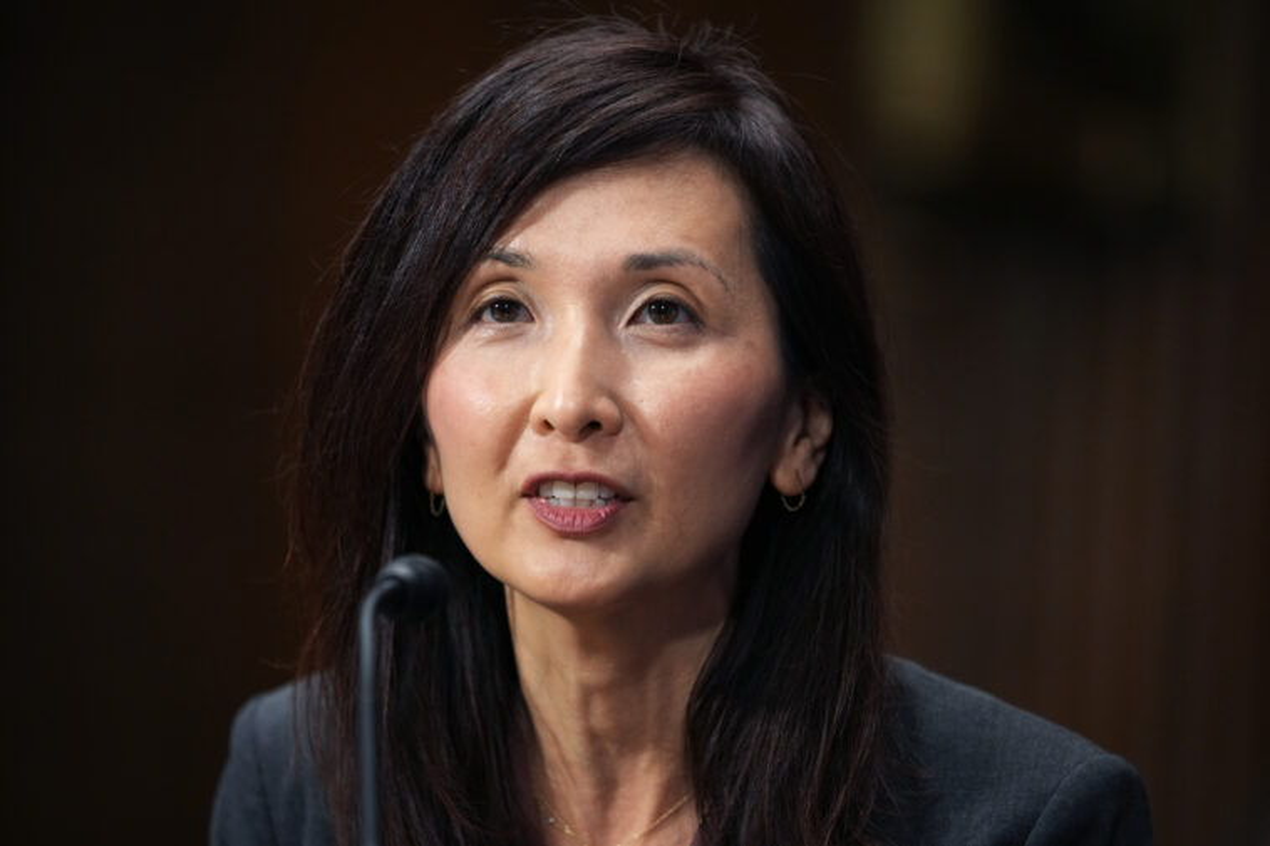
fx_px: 6948
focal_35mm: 197
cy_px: 423
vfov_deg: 7.0
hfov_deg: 10.4
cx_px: 635
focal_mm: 197
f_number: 3.2
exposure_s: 1/250
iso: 2500
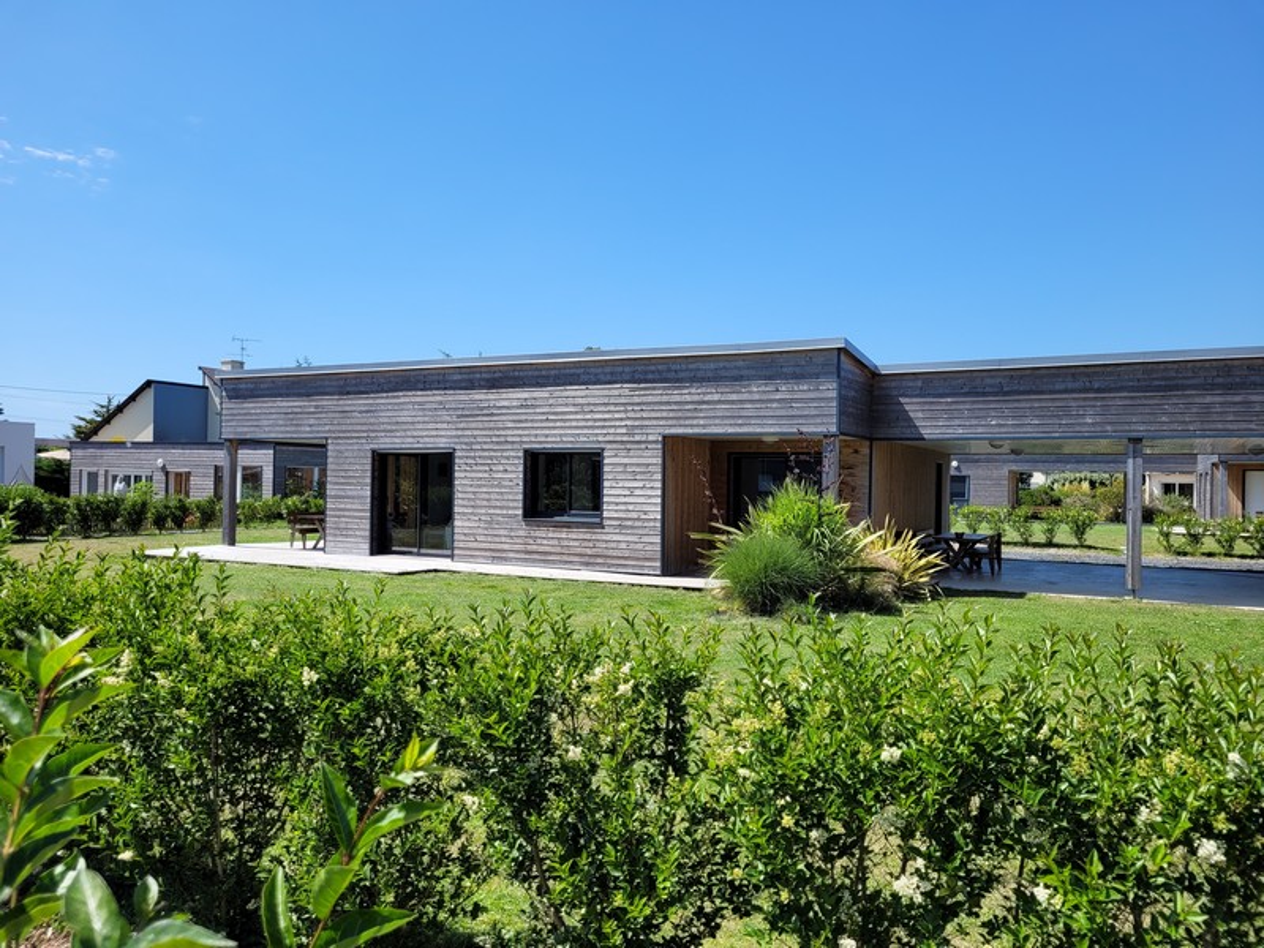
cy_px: 474
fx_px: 949
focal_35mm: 26
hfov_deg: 67.3
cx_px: 632
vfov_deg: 53.1
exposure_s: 1/1962
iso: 40
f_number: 1.8
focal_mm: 5.4
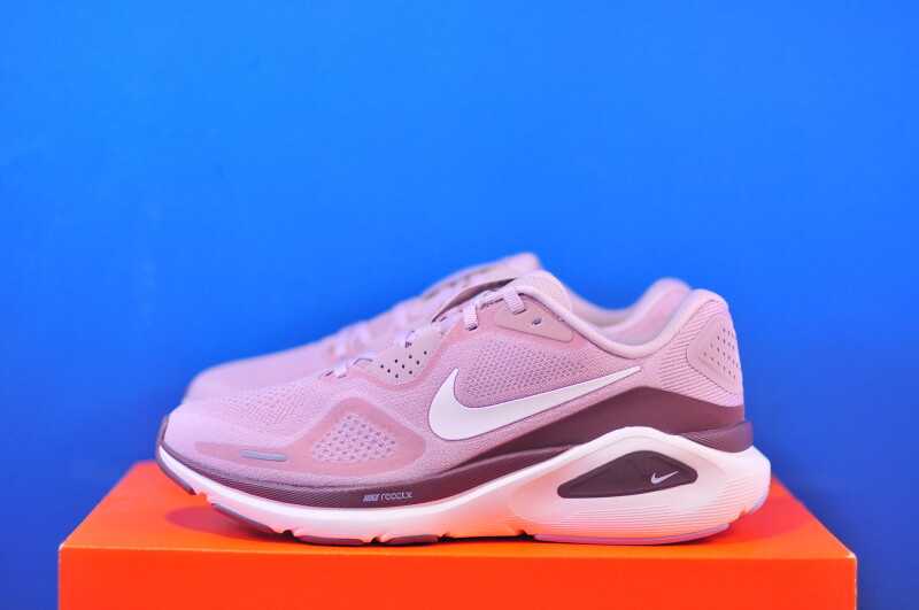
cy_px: 305
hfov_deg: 27.0
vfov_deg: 18.1
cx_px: 460
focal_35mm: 75
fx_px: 1912
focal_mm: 50
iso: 250
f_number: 2
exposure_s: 1/320
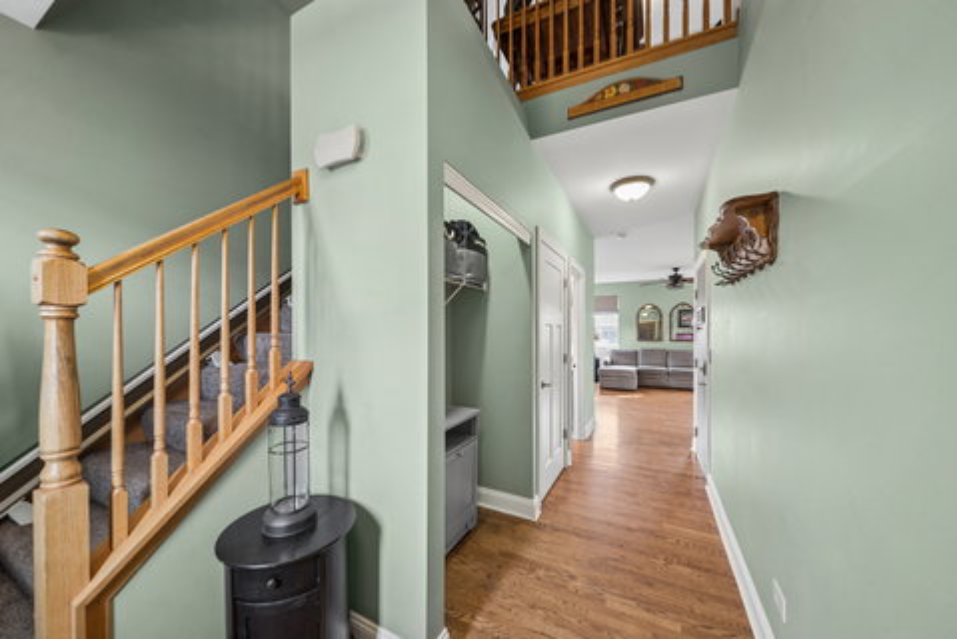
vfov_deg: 77.4
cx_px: 478
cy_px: 320
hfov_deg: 100.4
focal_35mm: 15
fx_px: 399
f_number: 8
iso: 400
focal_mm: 15
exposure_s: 1/3.33
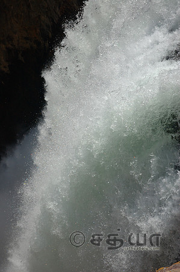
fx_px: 564
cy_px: 136
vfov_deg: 27.0
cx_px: 90
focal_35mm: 75
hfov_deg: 18.1
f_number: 4.5
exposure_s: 1/1000
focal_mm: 50
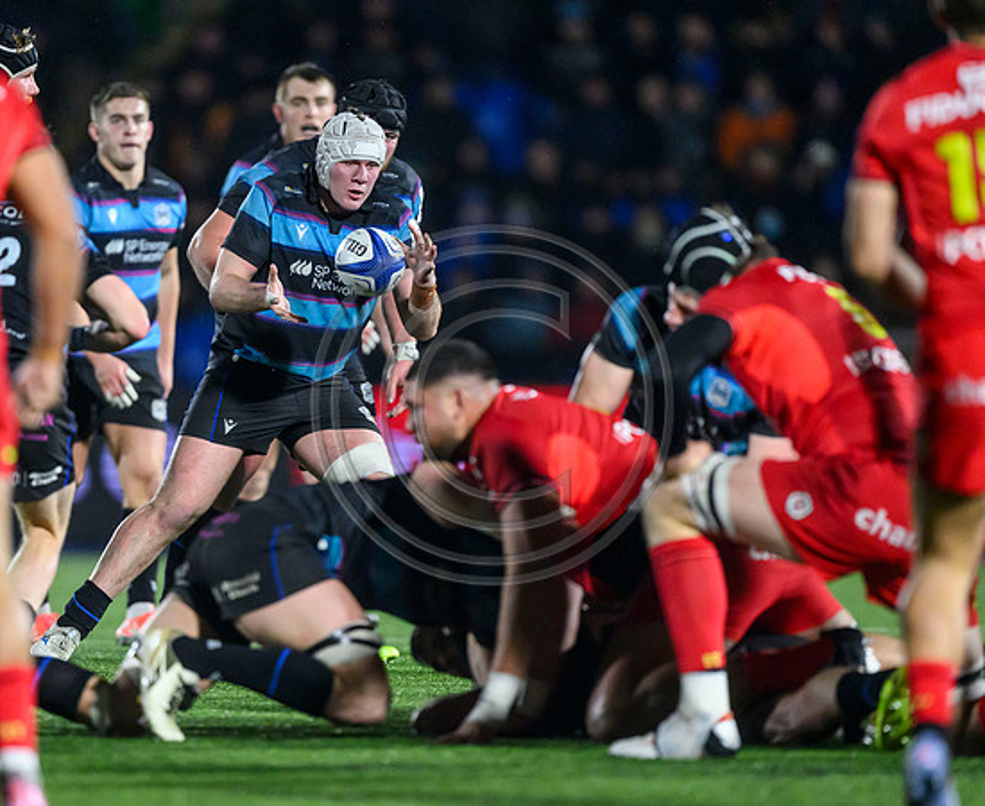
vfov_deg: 3.0
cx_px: 289
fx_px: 15465
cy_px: 464
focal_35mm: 526
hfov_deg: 3.6
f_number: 3.2
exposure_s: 1/3200
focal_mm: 400
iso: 8000
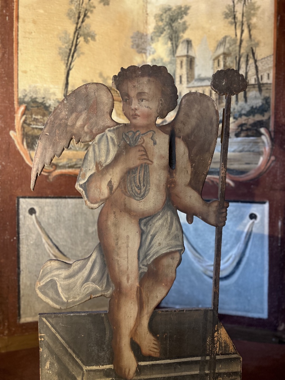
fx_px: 285
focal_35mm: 26
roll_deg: +0.6
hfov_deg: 53.1
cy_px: 190
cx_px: 142
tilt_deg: -0.1
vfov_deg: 67.3
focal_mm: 5.7
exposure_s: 1/50
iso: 200
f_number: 1.5
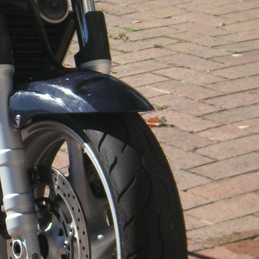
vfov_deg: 7.5
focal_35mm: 232
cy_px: 73
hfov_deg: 7.4
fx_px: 1964
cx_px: -133
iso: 50
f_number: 3.8
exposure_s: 1/350
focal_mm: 11.6
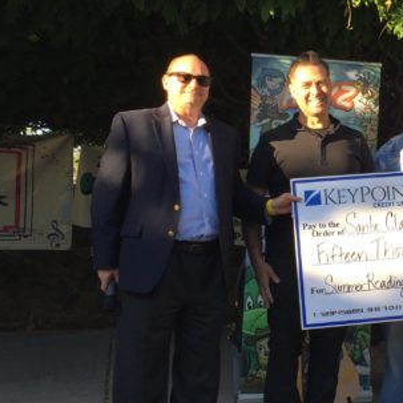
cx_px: 407
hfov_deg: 25.2
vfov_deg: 26.5
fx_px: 856
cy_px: 180
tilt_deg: +3.8
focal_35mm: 65
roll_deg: -1.5
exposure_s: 1/293
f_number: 2.2
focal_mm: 4.15
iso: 32
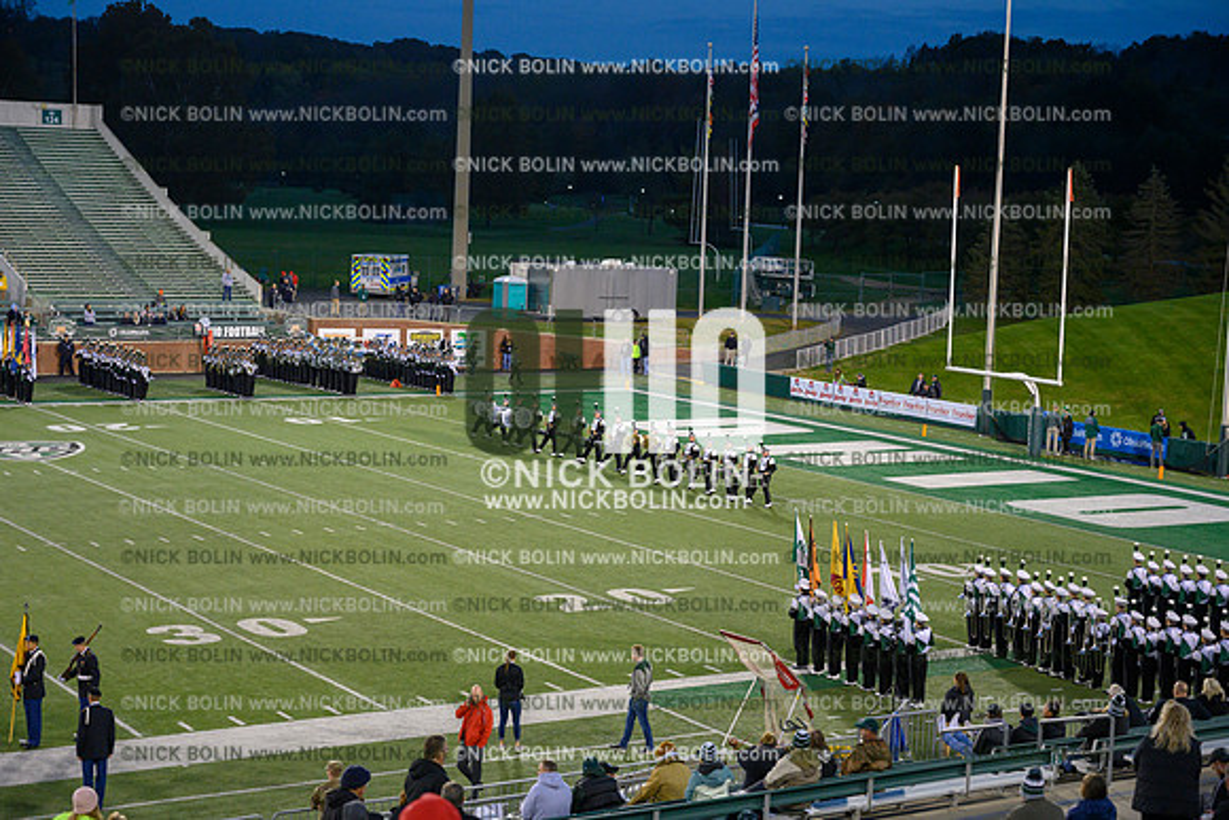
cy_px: 410
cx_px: 614
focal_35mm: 60
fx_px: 2049
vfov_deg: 22.6
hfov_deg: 33.4
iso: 2000
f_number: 4
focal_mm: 60
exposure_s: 1/400
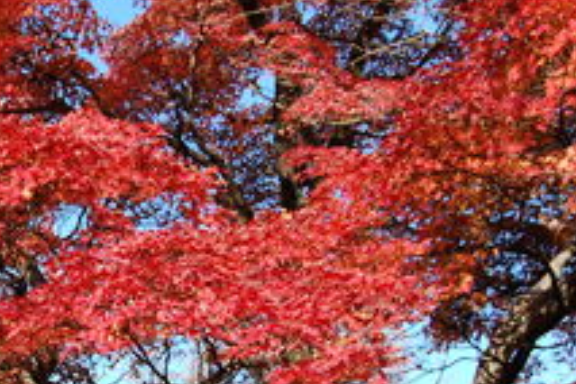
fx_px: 1296
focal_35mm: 81
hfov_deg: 24.4
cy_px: 326
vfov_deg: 16.7
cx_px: 65
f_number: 7.1
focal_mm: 24
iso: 200
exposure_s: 1/200
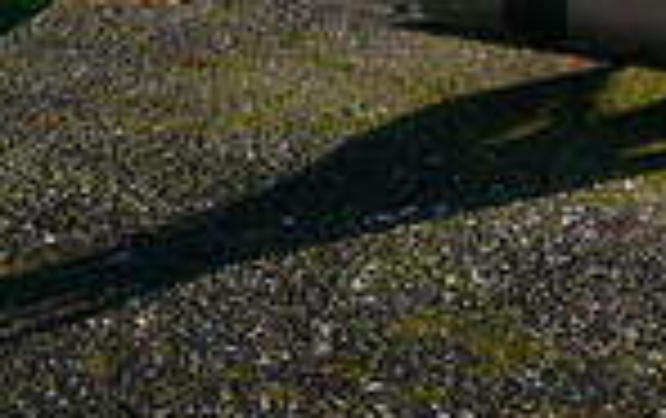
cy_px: -130
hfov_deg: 15.2
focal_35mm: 136
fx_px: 2472
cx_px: 567
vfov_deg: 9.5
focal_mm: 5.2
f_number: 5
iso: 80
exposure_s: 1/400
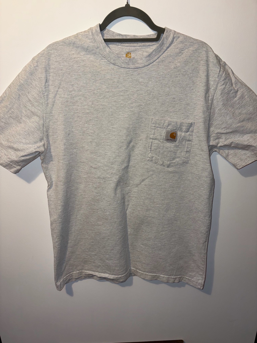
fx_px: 257
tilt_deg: -20.4
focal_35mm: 26
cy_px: 172
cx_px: 128
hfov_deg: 53.1
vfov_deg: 67.3
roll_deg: +0.7
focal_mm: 5.96
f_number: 1.6
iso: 50
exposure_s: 1/39
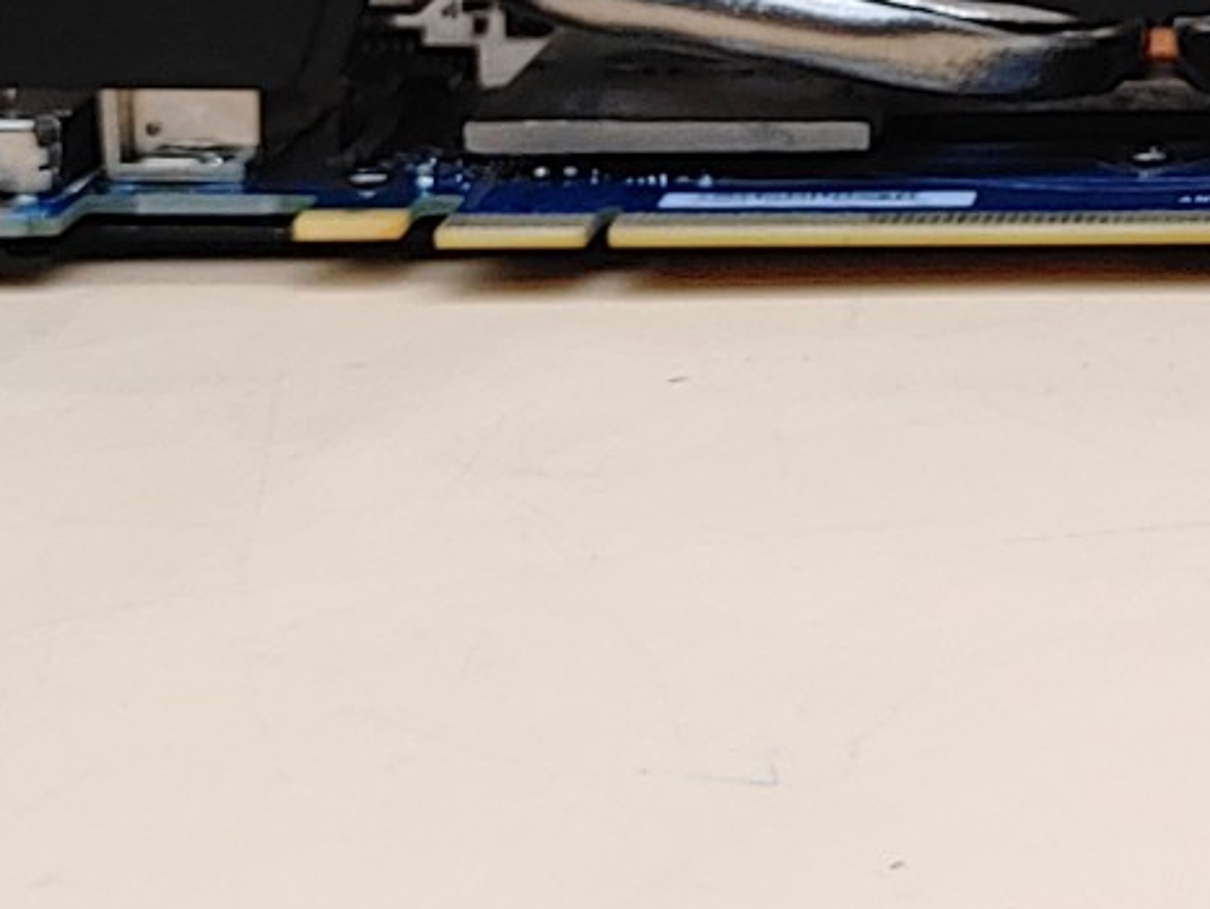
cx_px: 1498
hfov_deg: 13.5
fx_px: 4966
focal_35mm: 142
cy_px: -55
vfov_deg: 10.3
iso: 50
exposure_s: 1/124
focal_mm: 4.36
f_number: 1.8
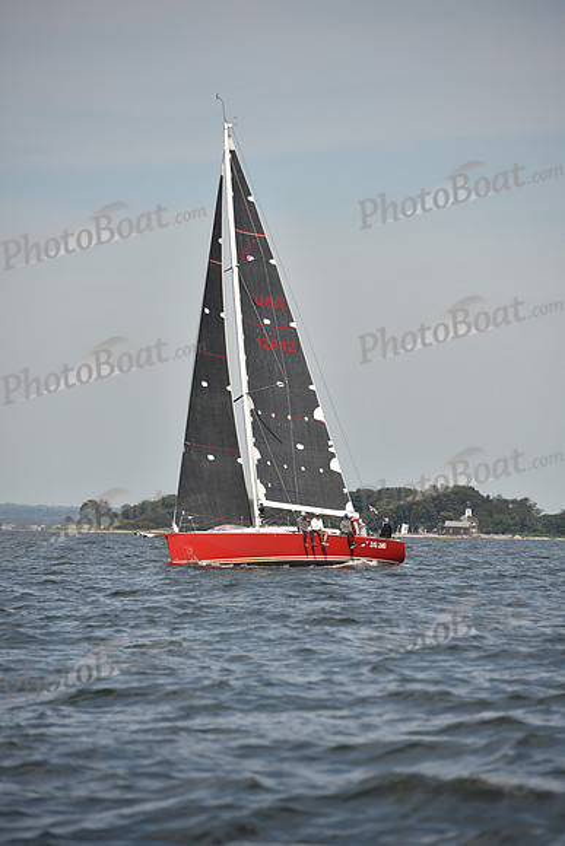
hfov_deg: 6.9
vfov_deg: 10.3
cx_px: 282
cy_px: 423
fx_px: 4705
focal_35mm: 200
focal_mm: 200
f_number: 5
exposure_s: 1/1250
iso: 250
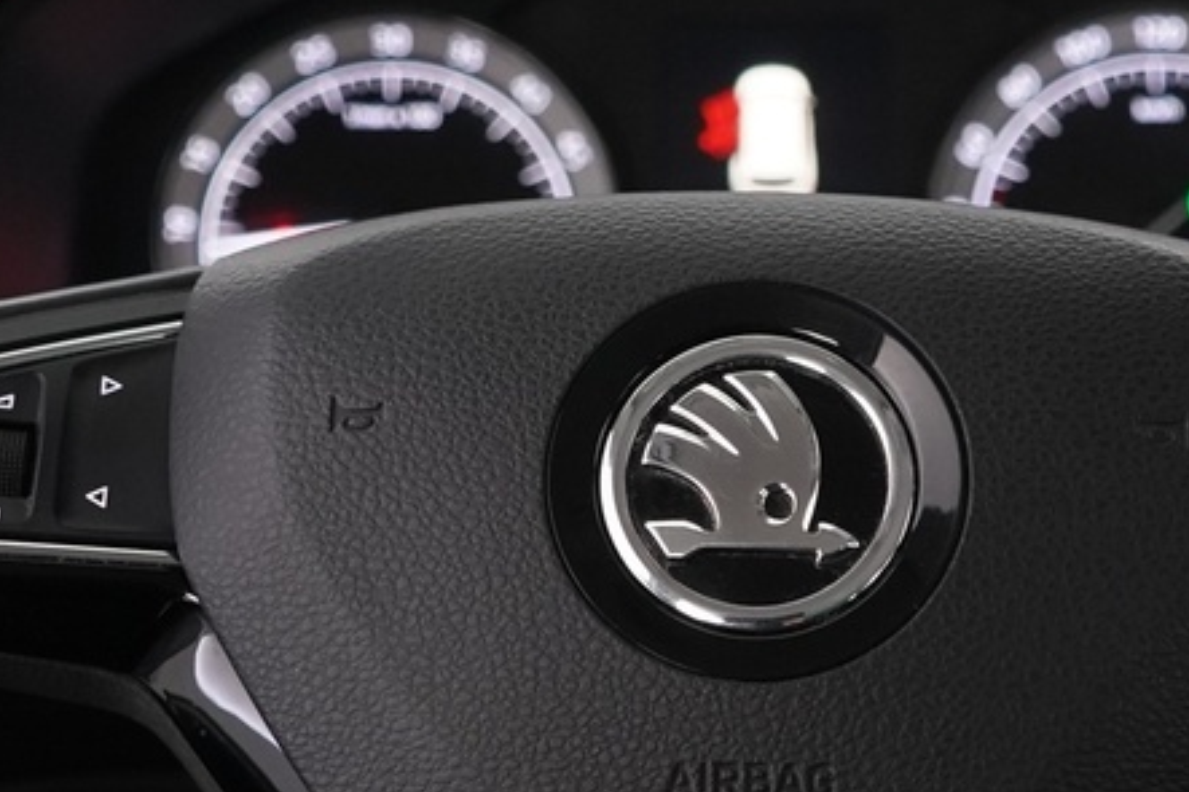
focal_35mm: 106
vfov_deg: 12.9
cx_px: 824
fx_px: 3499
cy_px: 513
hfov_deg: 19.2
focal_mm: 29
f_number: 3.5
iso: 2500
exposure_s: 1/40
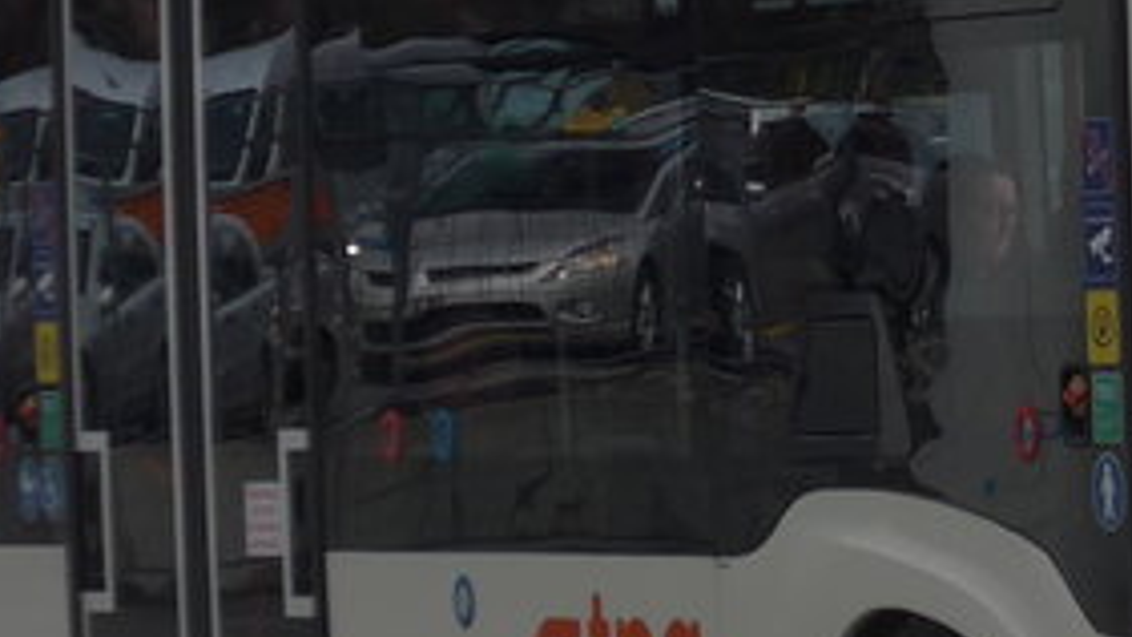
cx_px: 1418
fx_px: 12576
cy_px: -101
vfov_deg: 2.9
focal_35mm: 419
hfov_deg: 5.1
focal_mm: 18
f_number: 4.6
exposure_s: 1/400
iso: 80
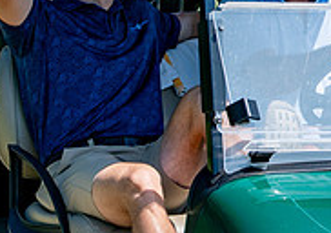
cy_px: -25
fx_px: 4685
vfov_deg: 2.8
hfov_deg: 4.0
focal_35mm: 501
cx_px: 479
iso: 125
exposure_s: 1/640
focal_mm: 112
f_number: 5
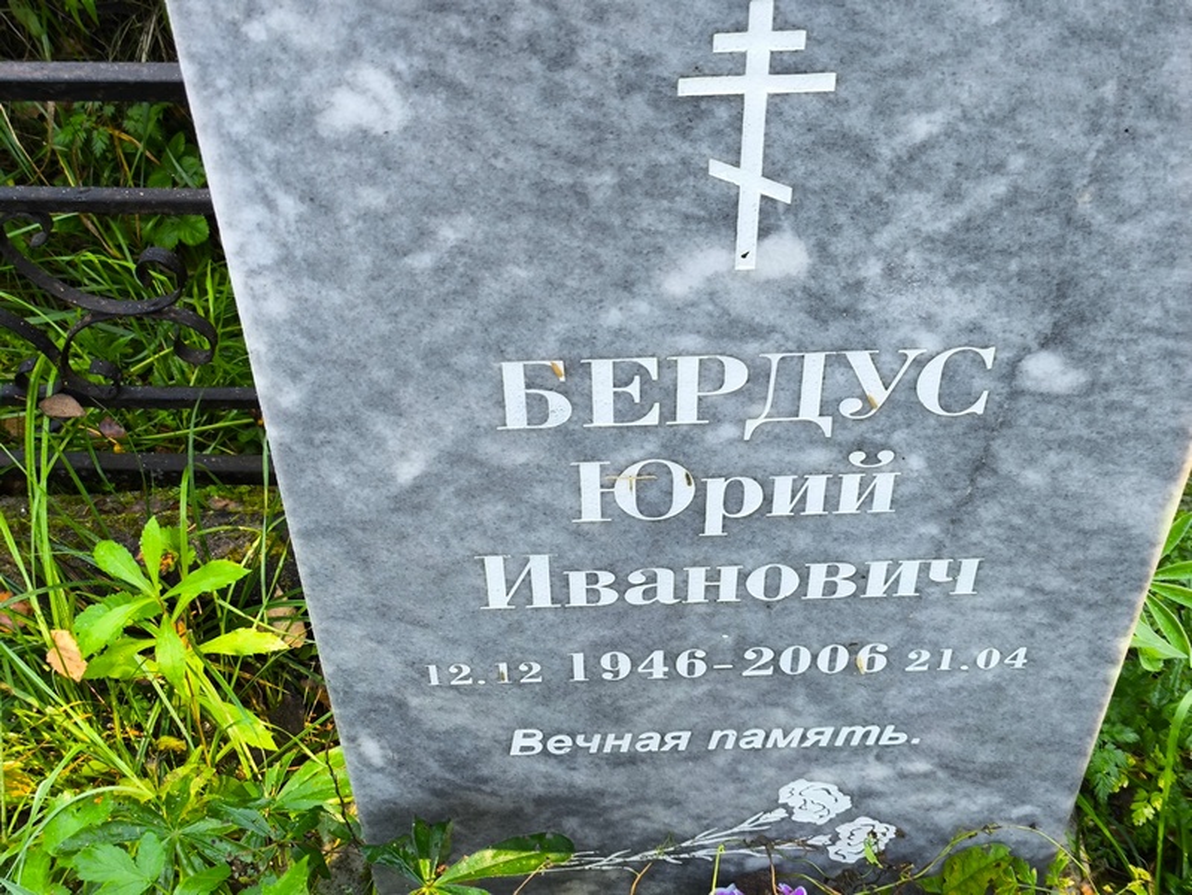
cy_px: 448
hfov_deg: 38.2
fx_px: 1723
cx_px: 596
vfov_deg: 29.1
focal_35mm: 50
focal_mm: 4.71
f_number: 1.7
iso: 50
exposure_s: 1/50
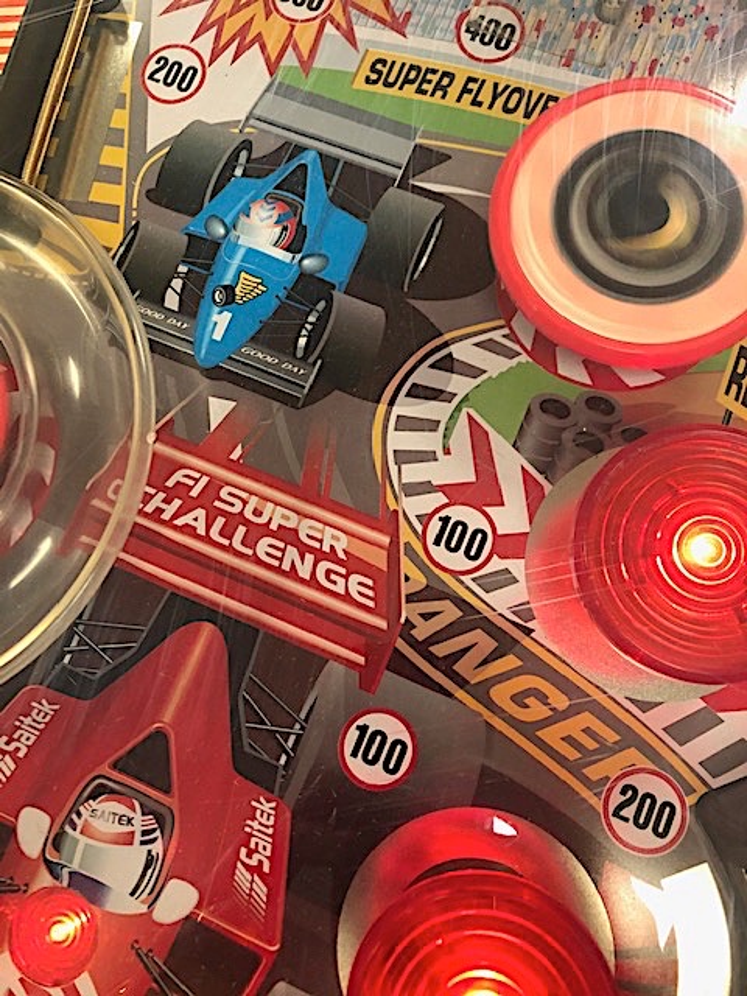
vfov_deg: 63.4
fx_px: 806
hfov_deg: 49.7
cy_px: 498
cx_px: 374
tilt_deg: -75.2
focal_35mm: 28
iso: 80
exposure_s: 1/17
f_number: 1.8
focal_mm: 3.99
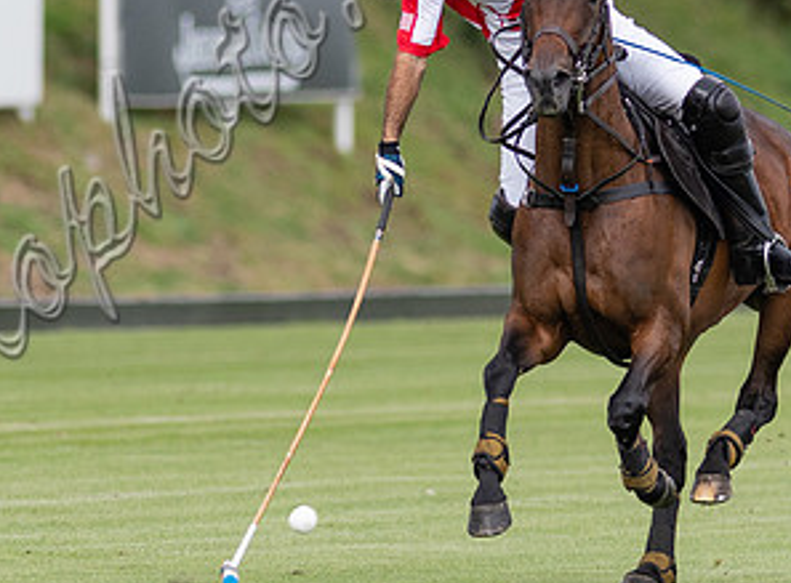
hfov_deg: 1.5
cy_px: 121
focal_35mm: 1360
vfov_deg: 1.1
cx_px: 554
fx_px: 30890
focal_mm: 300
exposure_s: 1/2000
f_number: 2.8
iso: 250
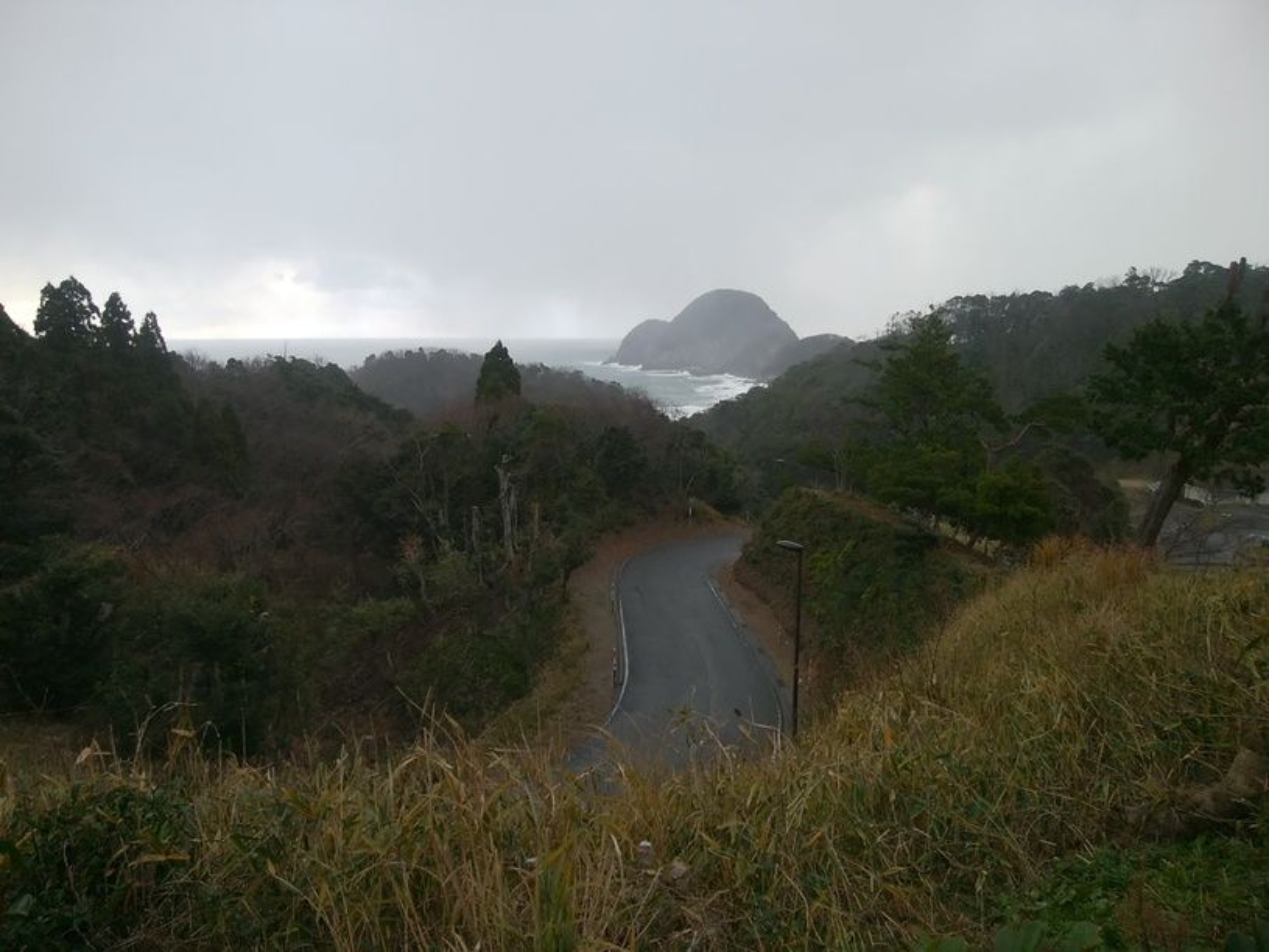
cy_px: 476
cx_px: 634
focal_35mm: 22
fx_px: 806
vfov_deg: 61.1
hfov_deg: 76.4
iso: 32
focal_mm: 3
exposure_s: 1/60
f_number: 2
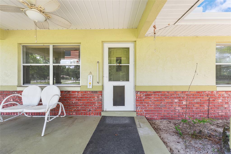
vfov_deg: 81.2
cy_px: 77
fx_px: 90
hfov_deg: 104.3
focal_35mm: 14
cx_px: 116
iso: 320
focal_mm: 14
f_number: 8
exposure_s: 1/40
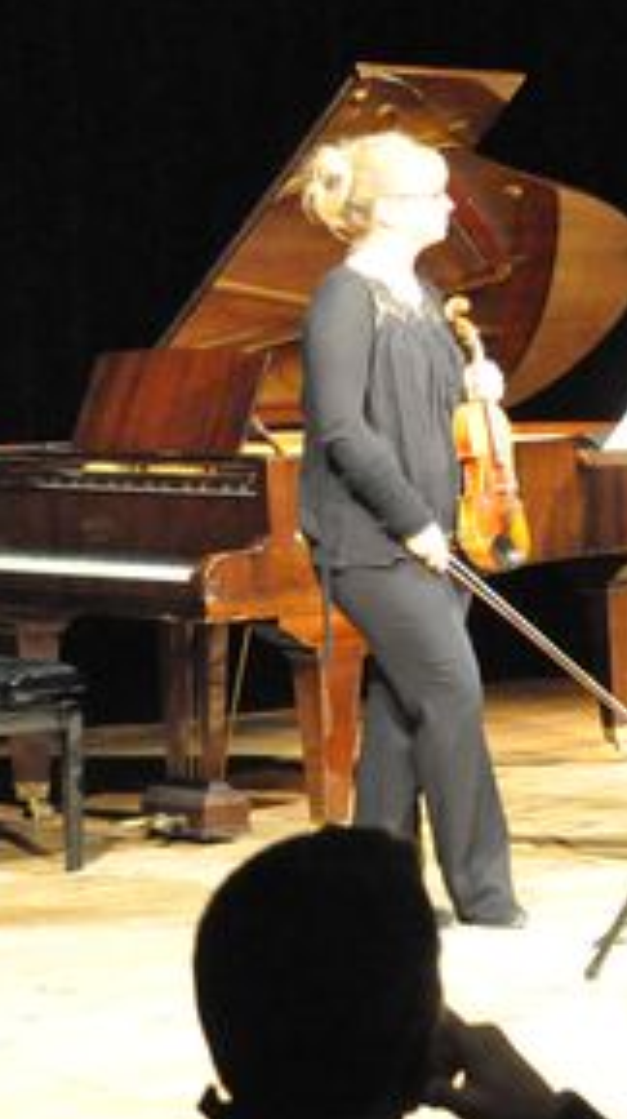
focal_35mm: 113
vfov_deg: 18.9
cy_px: 385
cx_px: 1378
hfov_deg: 9.7
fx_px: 3349
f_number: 4
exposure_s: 1/40
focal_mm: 26
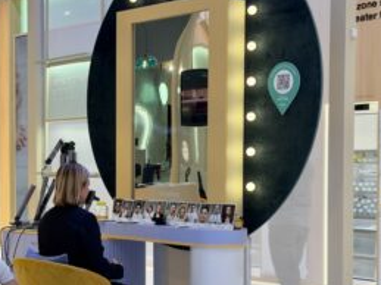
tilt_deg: -1.0
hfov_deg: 24.0
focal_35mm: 80
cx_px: 75
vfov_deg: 18.4
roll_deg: +0.0
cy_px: 187
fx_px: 880
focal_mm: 6.76
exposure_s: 1/100
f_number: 1.78
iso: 64
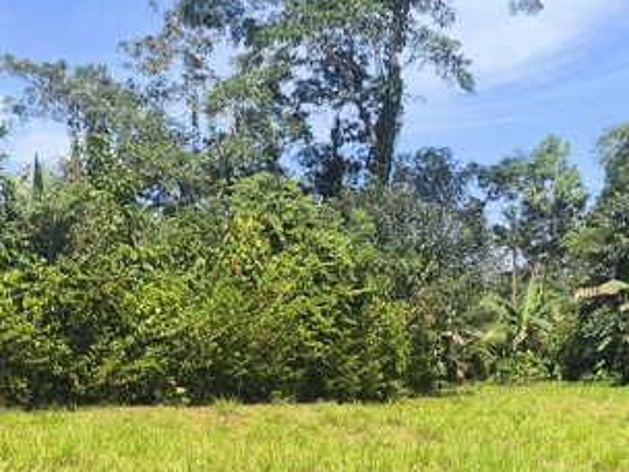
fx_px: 872
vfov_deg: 29.3
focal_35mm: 48
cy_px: 406
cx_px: 309
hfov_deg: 39.7
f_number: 1.65
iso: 50
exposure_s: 1/766
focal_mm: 6.14
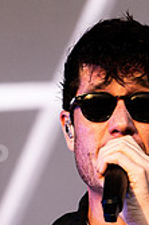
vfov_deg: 1.9
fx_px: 6799
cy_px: 143
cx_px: 97
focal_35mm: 1093
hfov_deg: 1.3
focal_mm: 200
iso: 400
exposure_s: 1/500
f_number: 4.5
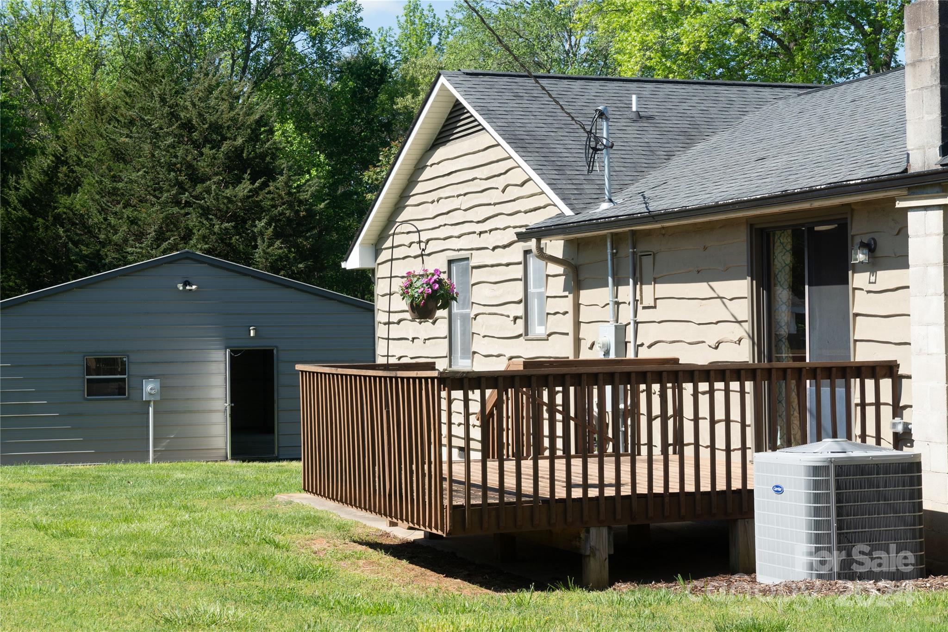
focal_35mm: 66
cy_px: 316
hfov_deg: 30.5
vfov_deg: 20.6
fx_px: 1738
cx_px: 474
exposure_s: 1/125
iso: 100
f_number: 9
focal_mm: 44
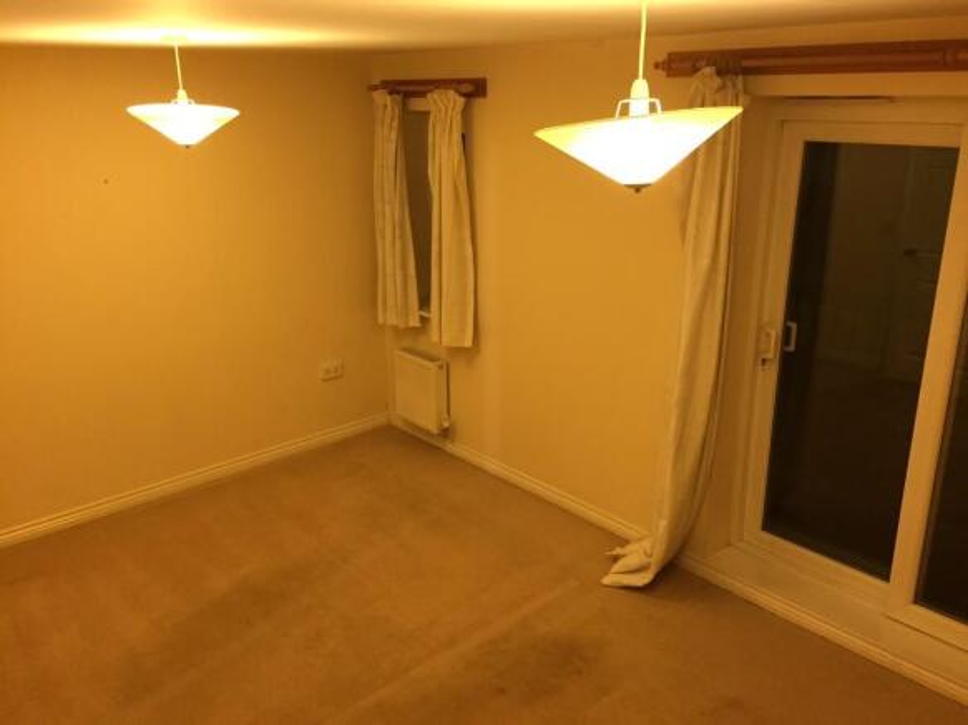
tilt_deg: -18.3
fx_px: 811
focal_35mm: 29
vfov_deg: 48.2
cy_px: 362
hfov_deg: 61.7
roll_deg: -0.6
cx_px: 484
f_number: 2.2
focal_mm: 4.15
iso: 320
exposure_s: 1/33
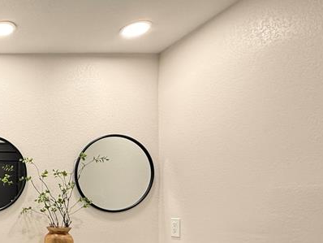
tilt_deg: -0.5
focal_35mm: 36
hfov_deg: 36.6
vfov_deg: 37.6
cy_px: 208
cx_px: -82
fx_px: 336
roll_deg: +0.3
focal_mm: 2.22
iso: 200
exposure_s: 1/120
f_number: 2.2
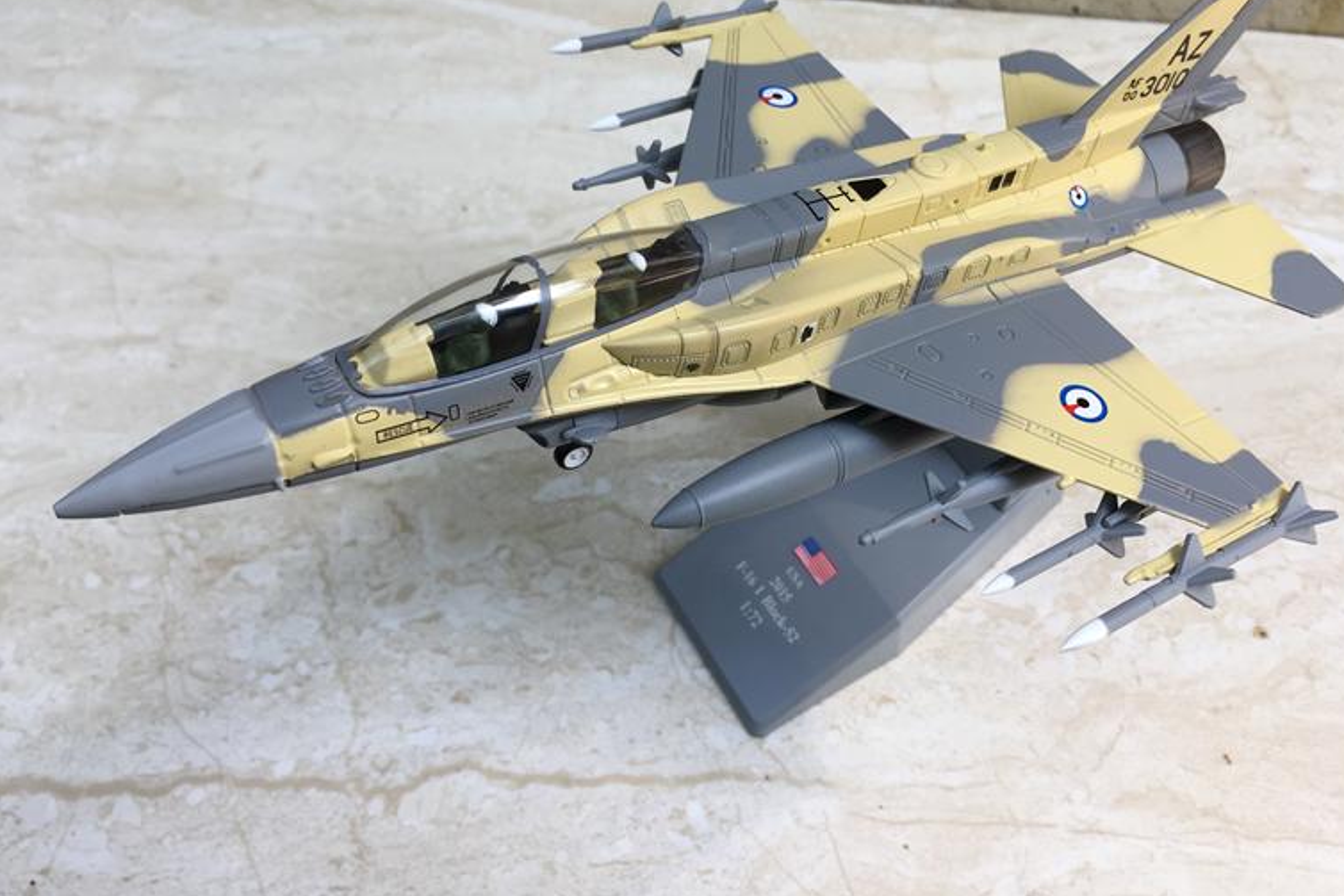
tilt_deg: -54.8
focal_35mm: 32
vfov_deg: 41.0
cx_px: 711
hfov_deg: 58.7
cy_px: 383
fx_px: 1195
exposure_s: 1/100
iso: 32
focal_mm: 4.15
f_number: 2.2
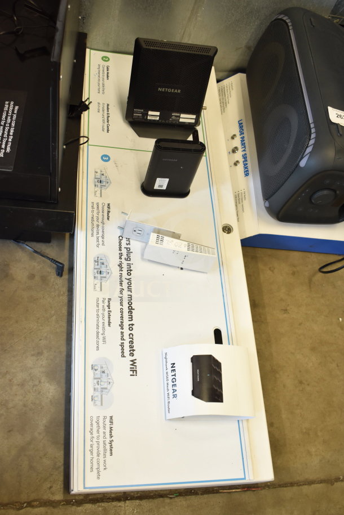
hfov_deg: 38.4
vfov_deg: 55.1
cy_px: 258
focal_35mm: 34
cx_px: 172
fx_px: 494
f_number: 3.8
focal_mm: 23
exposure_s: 1/40
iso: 900
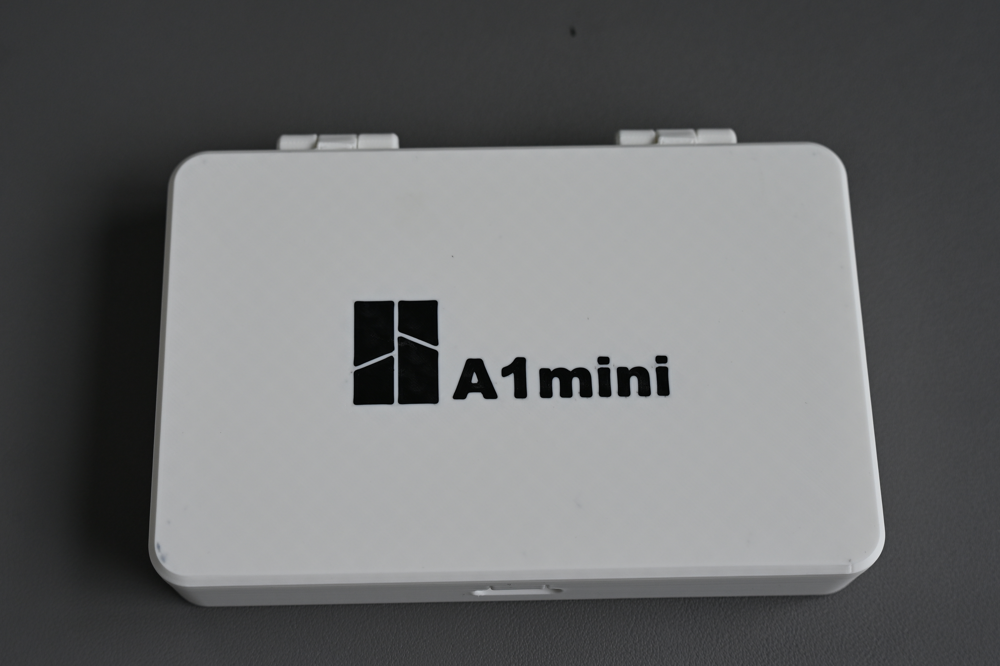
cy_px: 333
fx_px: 1528
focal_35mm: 55
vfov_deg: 24.6
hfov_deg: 36.2
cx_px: 500
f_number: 4
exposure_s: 1/250
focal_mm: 37
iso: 200
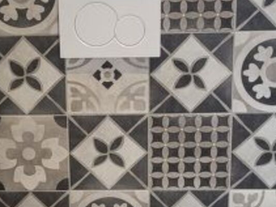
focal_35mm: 93
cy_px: 124
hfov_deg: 20.9
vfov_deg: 15.9
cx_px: 67
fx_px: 742
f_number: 1.8
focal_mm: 5.4
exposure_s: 1/100
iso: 200
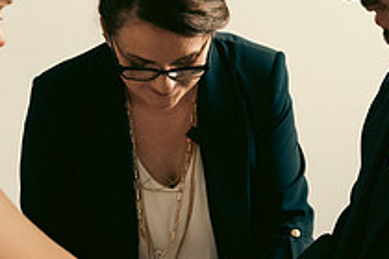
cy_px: 92
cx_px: 235
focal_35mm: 105
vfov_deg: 13.0
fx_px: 1134
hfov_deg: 19.4
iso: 800
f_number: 3.5
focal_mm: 38
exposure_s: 1/160
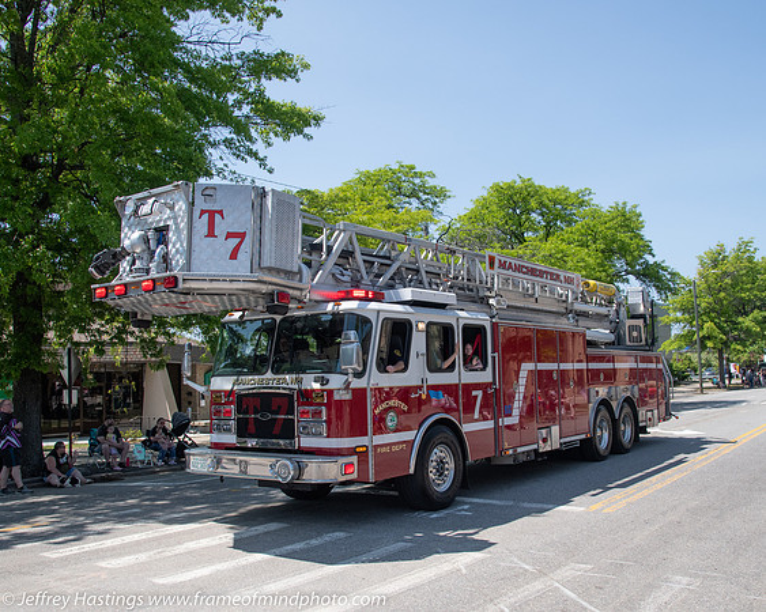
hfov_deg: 53.6
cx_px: 403
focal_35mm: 33
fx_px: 757
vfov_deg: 44.0
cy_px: 330
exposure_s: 1/1000
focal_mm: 24
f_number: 7.1
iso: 250
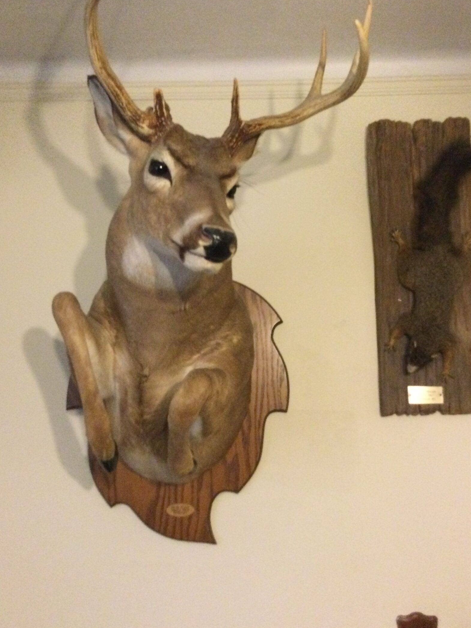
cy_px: 256
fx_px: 689
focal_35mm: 38
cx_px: 230
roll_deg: +0.0
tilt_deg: +8.5
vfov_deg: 48.7
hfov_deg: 37.7
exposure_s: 1/15
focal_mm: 3.3
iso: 250
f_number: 2.4
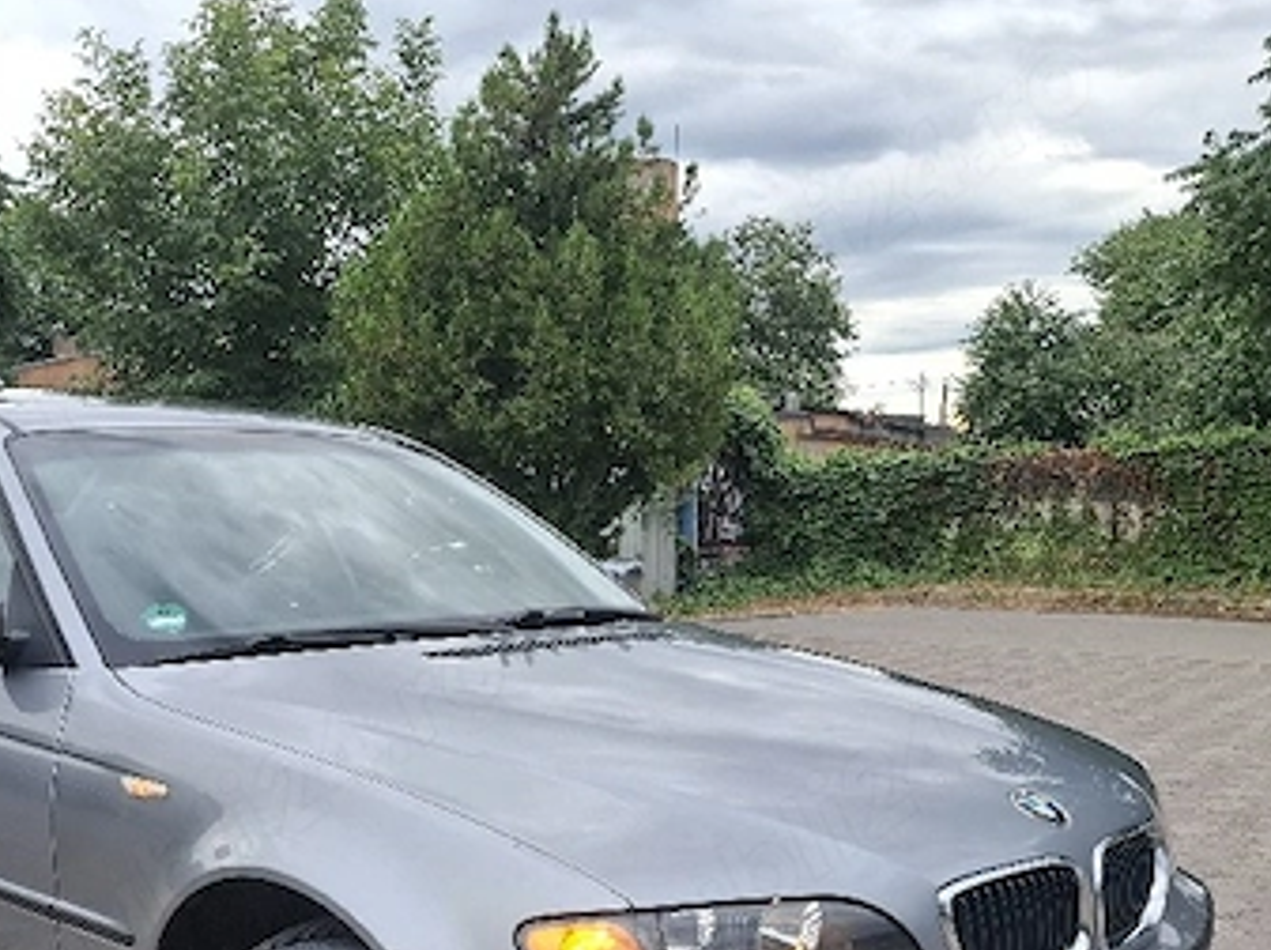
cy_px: 837
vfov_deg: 33.4
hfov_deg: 45.1
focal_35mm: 41
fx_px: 1504
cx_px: 411
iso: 50
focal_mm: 5.54
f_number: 1.8
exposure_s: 1/192
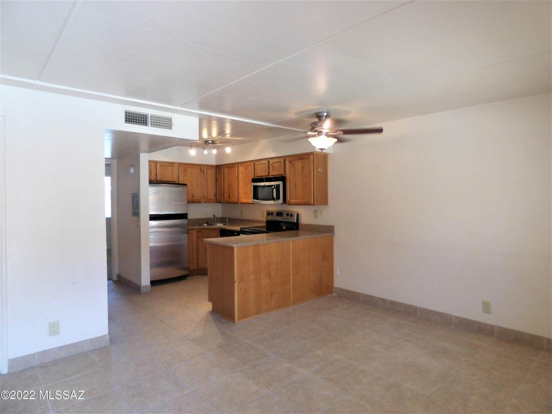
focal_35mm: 20
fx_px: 319
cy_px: 207
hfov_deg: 81.7
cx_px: 276
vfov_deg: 66.0
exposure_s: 1/60
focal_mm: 3.58
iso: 250
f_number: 2.8
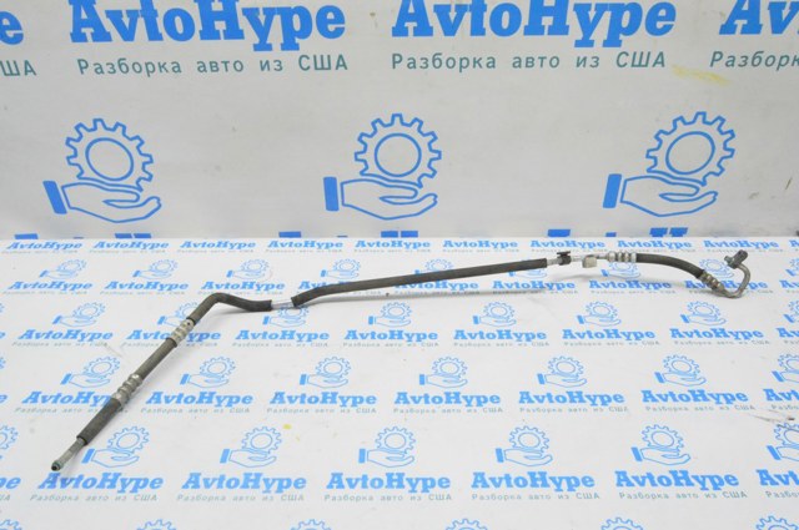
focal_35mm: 27
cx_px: 400
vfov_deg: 47.8
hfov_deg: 67.4
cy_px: 265
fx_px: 598
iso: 6400
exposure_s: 1/20
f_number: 20
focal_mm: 18
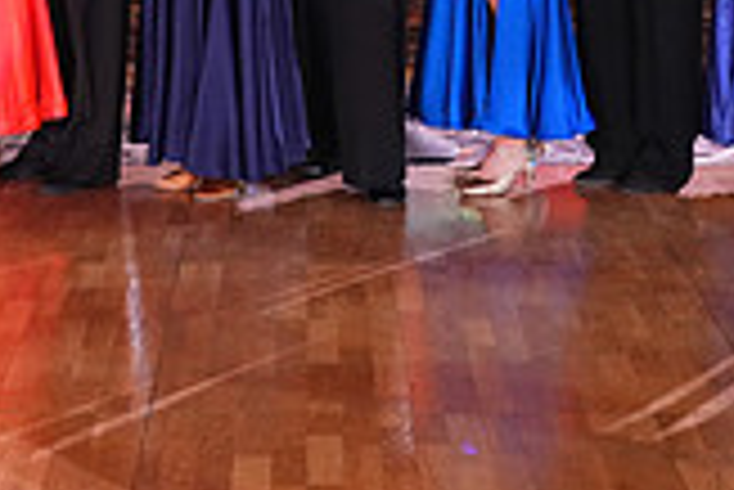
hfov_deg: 16.9
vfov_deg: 11.0
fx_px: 2469
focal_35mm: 121
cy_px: -223
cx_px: 315
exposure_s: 1/200
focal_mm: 34
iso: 2500
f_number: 4.5
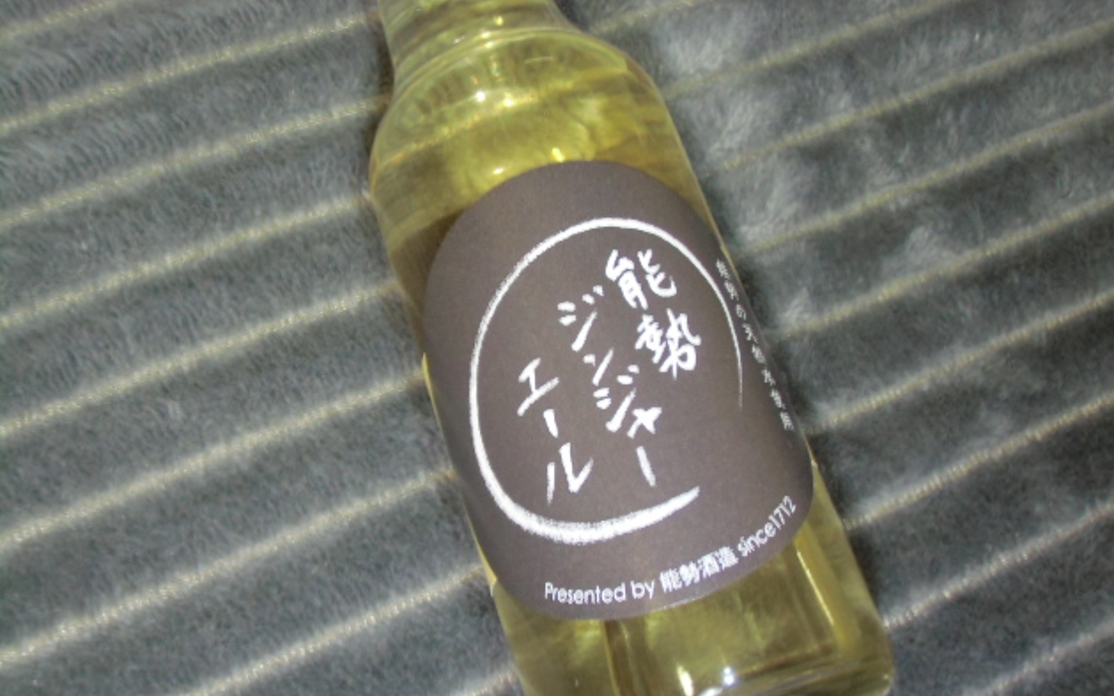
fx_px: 1245
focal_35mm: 41
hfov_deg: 48.2
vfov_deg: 31.2
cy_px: 407
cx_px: 563
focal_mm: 6.67
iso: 400
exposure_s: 1/8
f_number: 3.9
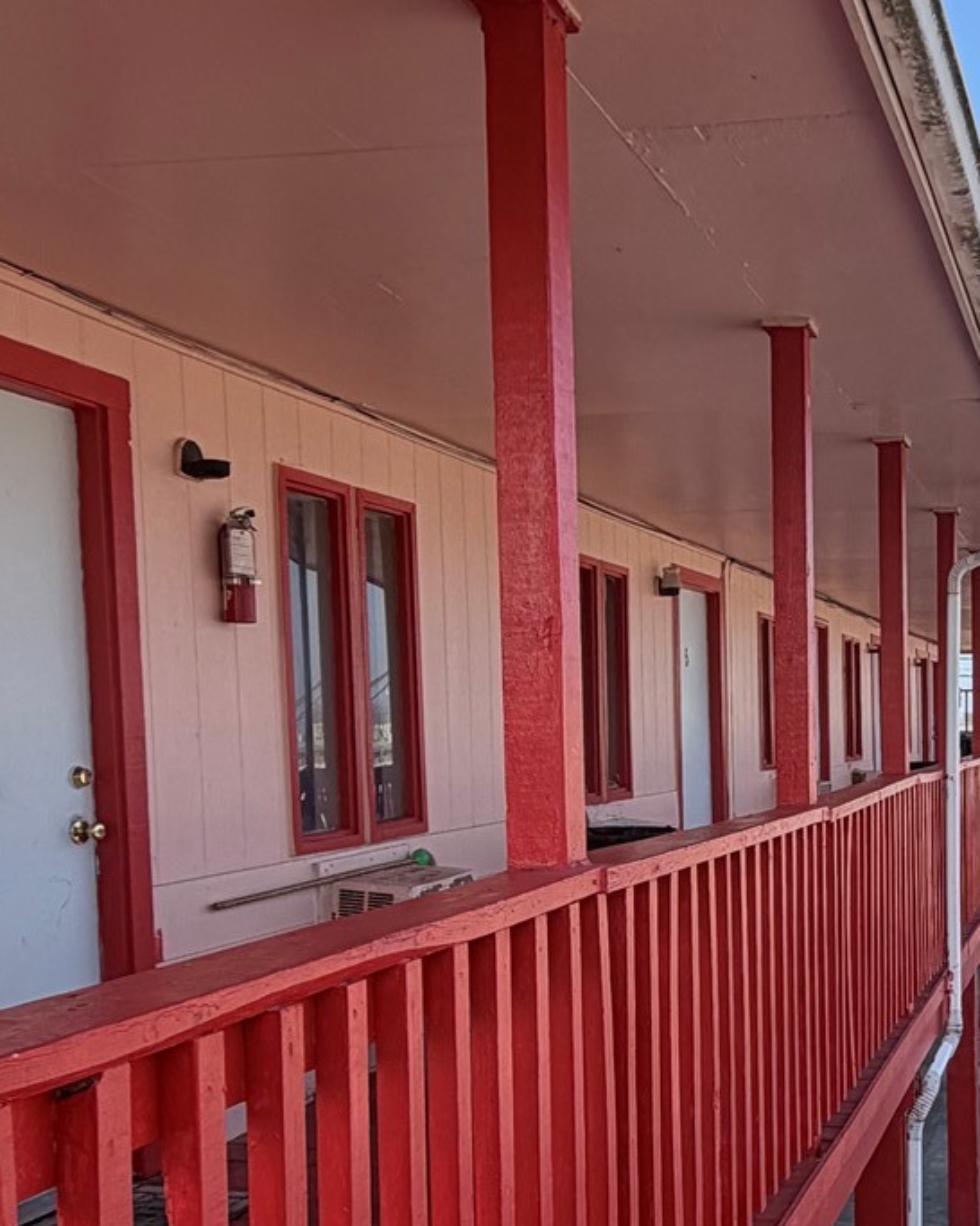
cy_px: 799
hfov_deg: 34.3
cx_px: 899
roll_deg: +0.6
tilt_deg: -2.4
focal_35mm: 41
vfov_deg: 44.3
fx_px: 1487
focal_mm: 2.22
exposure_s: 1/717
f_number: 2.2
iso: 40
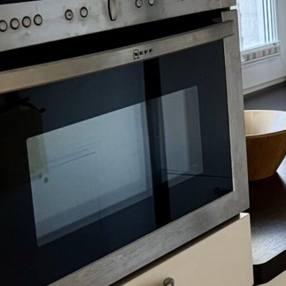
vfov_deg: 16.5
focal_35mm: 105
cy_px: 91
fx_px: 981
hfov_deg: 14.0
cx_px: 568
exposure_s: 1/60
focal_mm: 6.76
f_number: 1.78
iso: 250
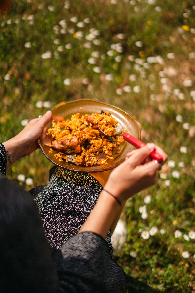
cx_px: 98
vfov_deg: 39.6
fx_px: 406
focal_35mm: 50
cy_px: 146
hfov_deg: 27.0
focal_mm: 50
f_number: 1.8
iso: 100
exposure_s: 1/6400
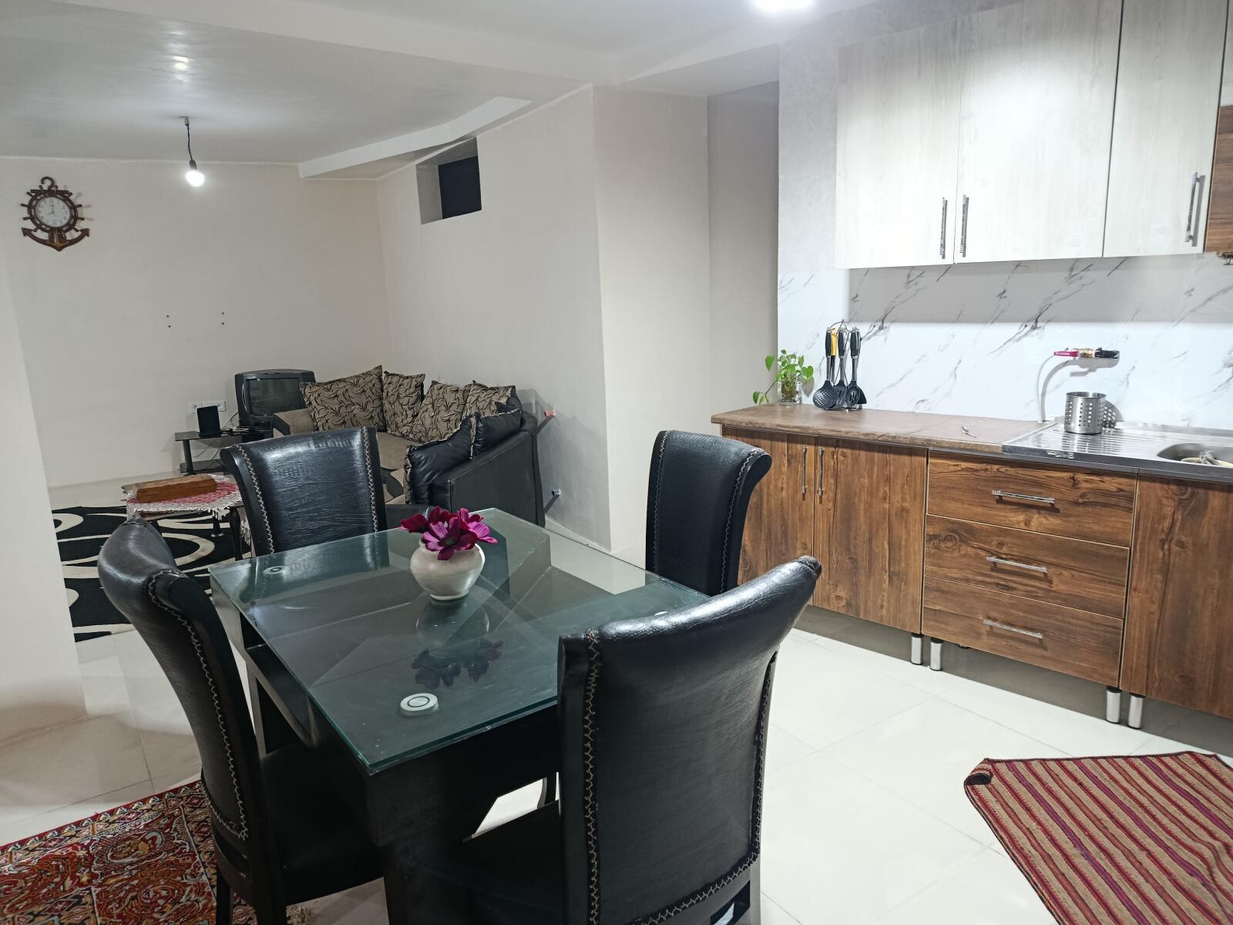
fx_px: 855
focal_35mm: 24
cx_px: 616
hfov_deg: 71.6
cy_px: 462
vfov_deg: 56.8
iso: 915
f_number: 1.7
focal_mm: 5.24
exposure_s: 1/50
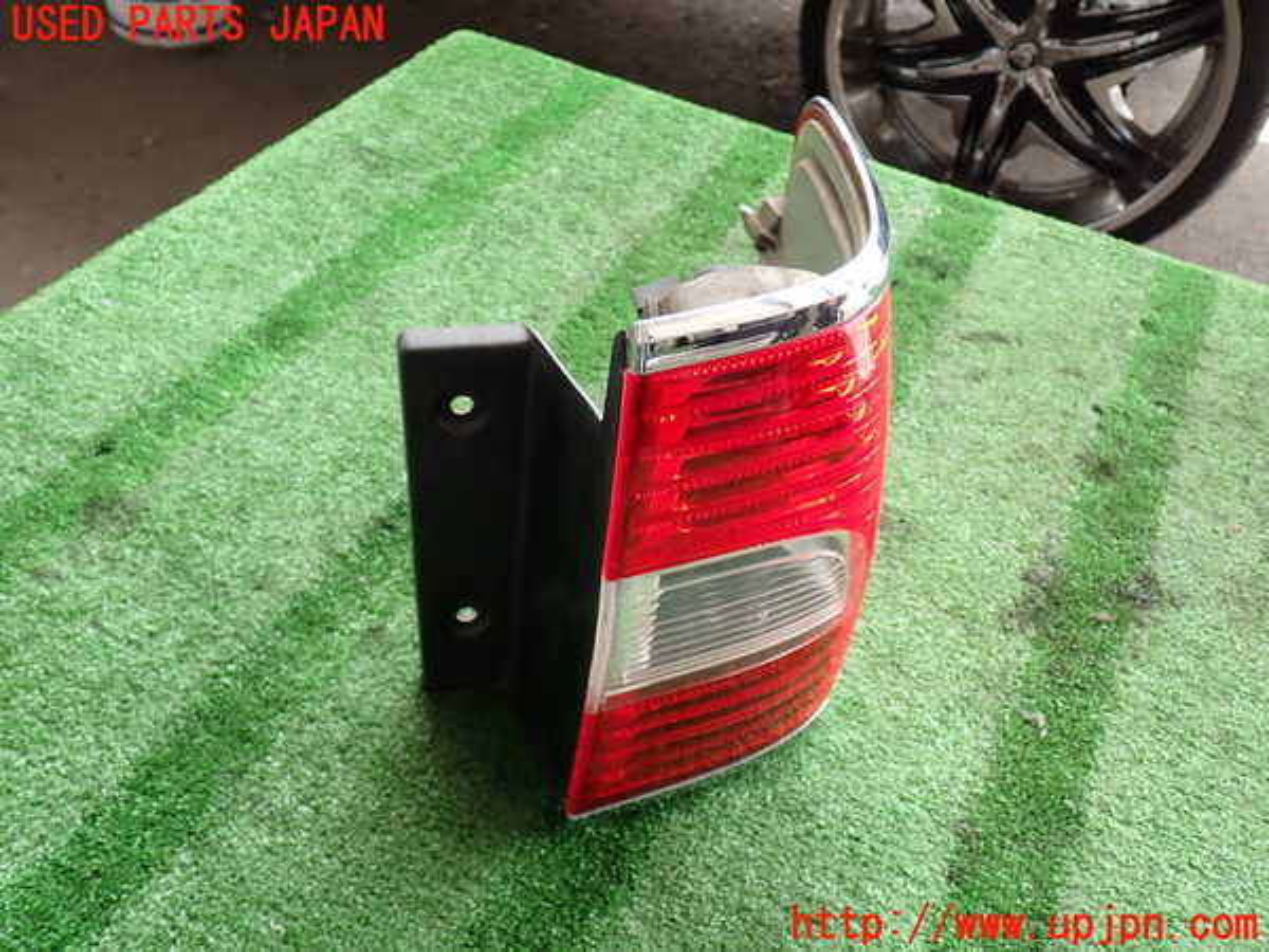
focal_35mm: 32
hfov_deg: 56.8
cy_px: 476
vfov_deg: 44.2
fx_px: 1173
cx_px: 634
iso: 100
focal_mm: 5.79
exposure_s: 1/60
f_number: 2.4
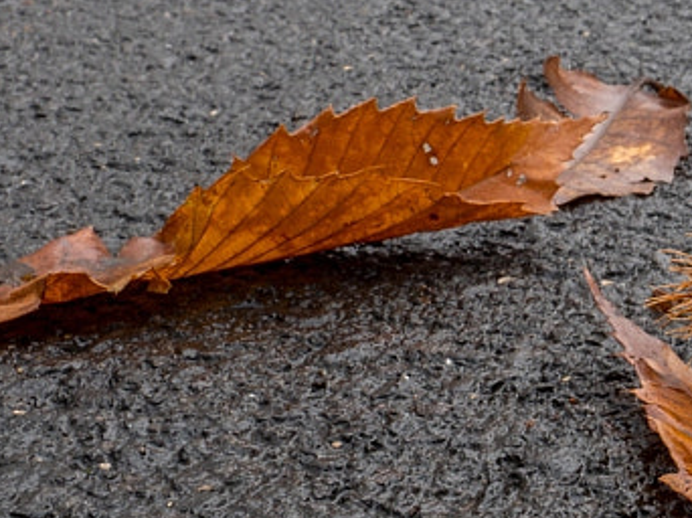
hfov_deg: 17.0
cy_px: 102
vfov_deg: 13.6
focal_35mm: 108
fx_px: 2157
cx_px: 947
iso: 50
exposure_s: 1.3
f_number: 18
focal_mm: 24
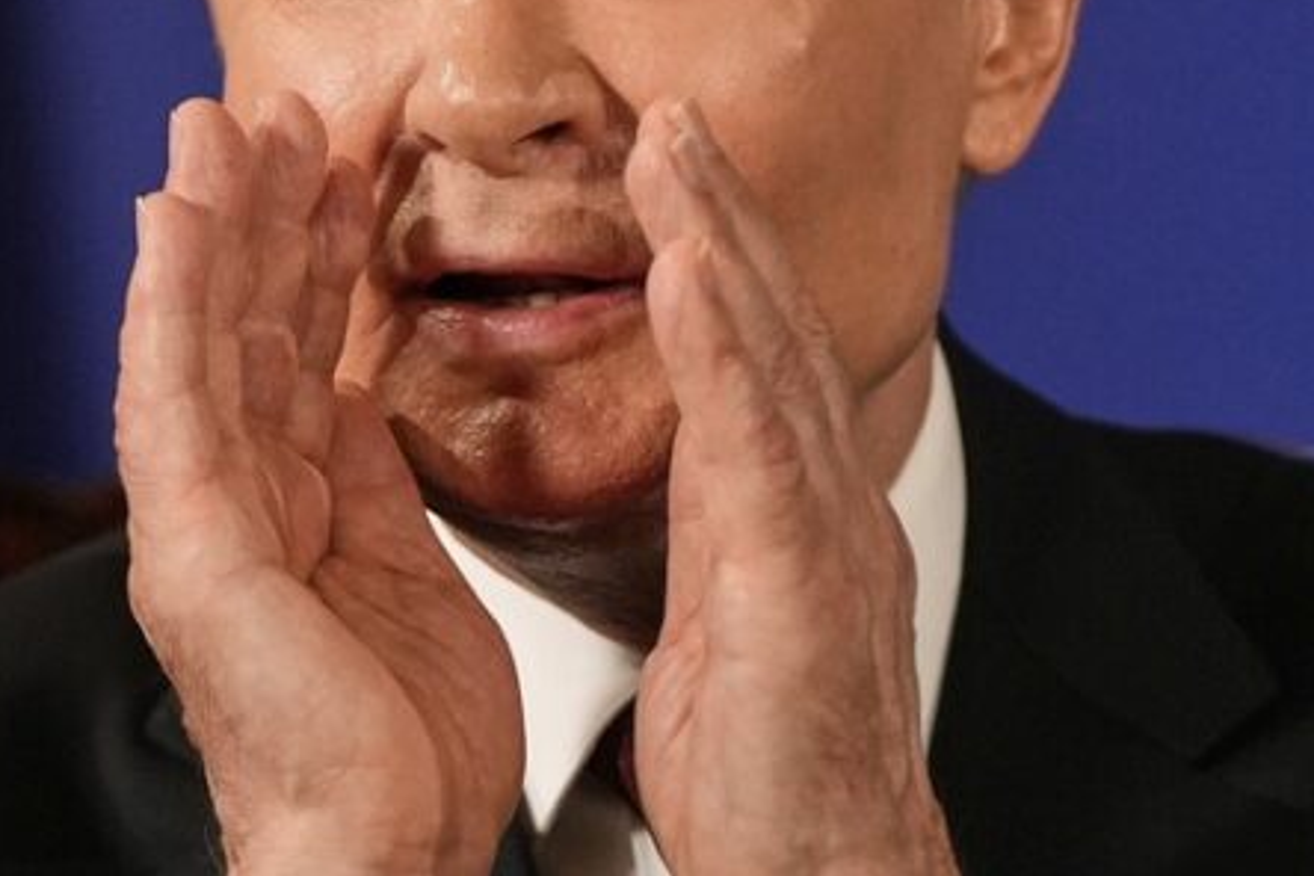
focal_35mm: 507
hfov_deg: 4.1
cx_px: 678
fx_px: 18504
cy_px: 579
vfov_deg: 2.7
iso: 2500
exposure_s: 1/500
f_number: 2.8
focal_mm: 176
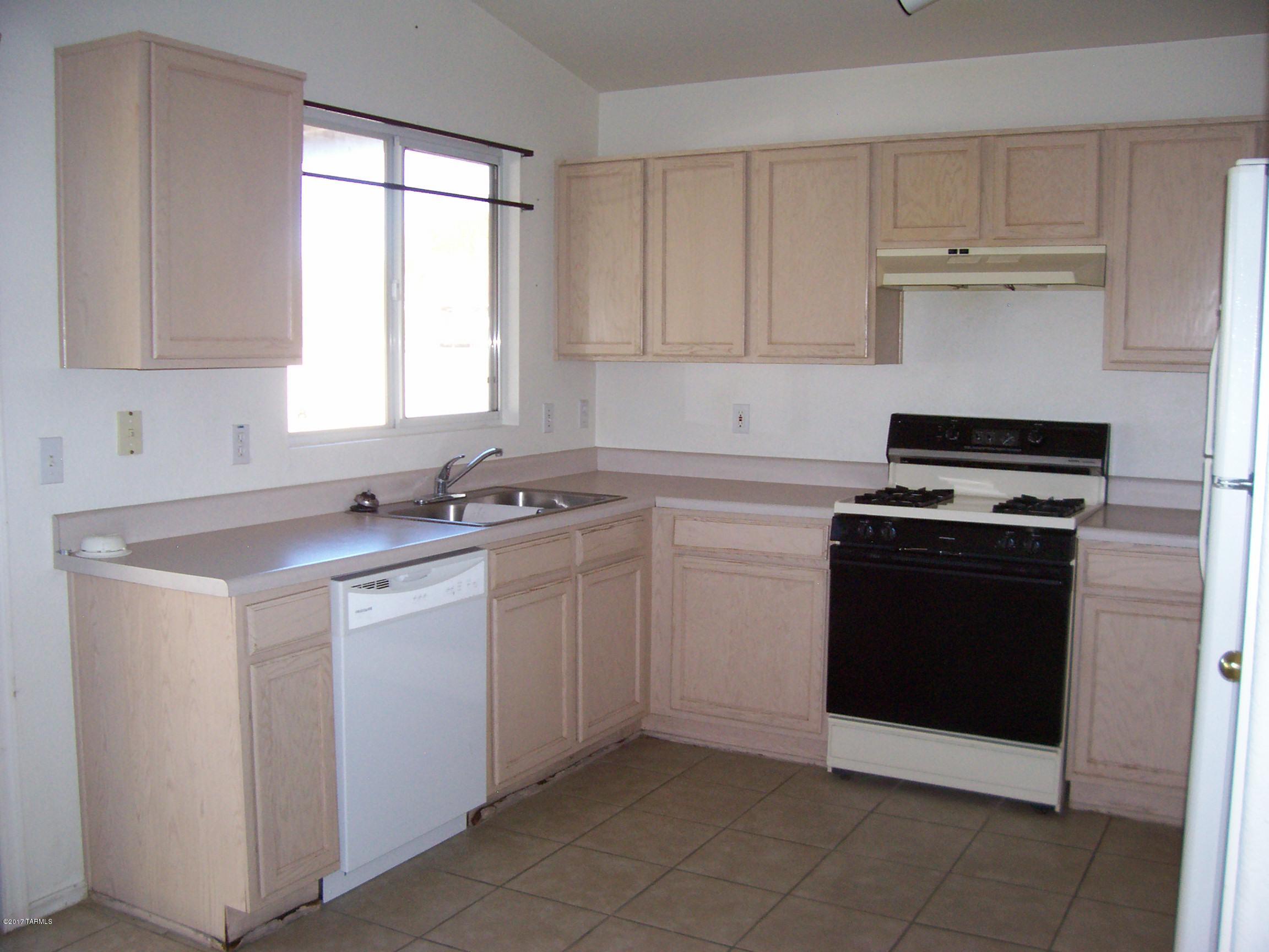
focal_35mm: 34
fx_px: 1246
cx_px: 634
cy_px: 476
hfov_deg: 54.0
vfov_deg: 41.8
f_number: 2.7
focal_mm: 5.6
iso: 140
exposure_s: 1/112
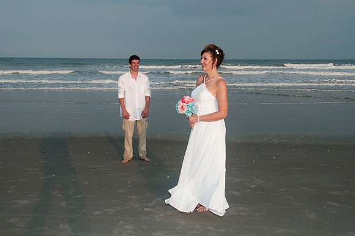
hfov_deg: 53.1
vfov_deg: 36.7
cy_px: 118
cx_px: 178
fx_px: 355
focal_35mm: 36
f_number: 7.1
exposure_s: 1/250
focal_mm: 24
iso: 100
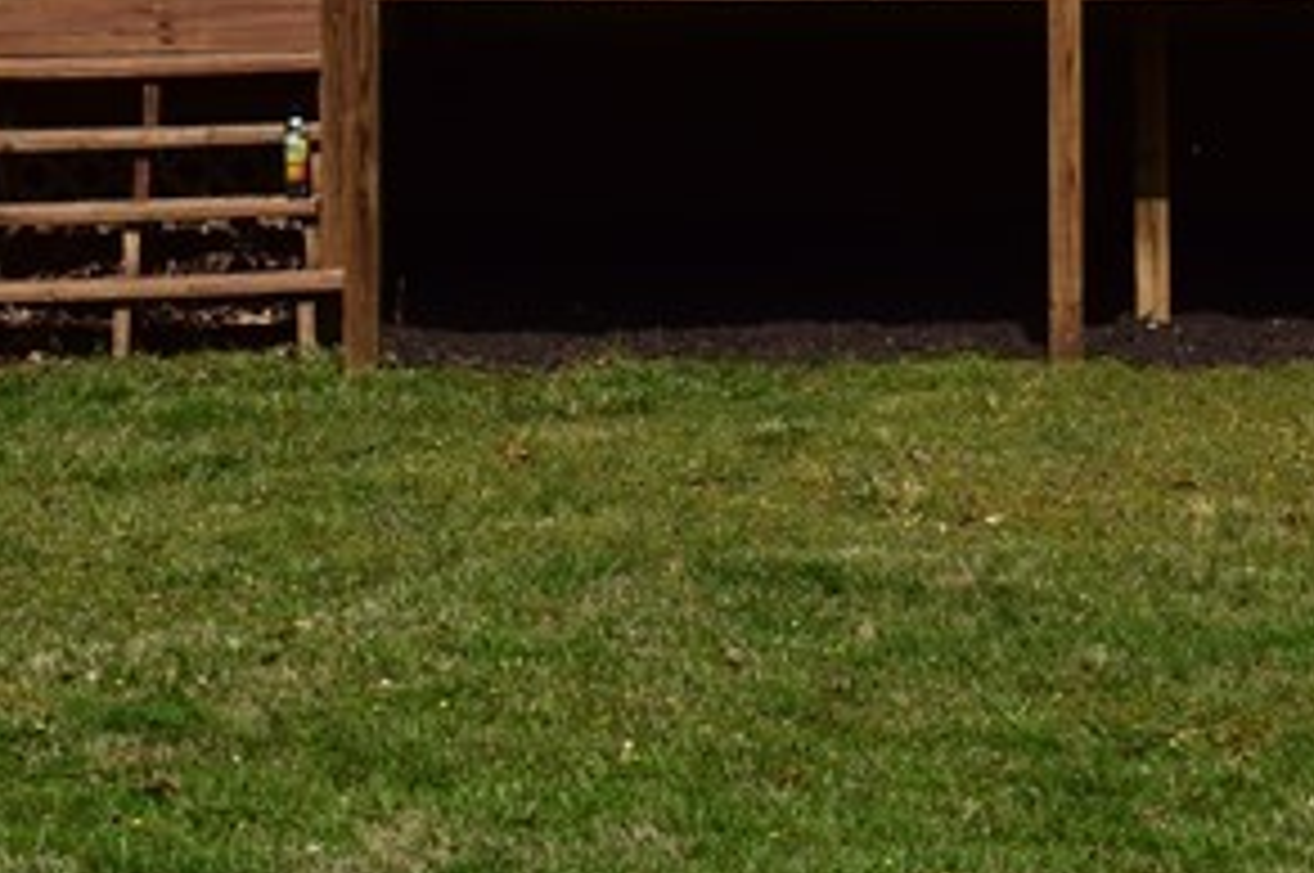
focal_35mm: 151
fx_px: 5500
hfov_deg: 13.6
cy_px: -626
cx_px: 968
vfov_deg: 8.8
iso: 220
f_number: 11
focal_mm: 27
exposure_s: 1/500
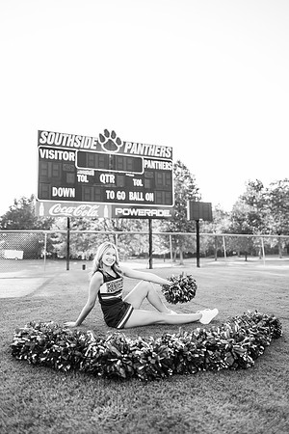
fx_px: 289
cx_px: 144
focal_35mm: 24
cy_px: 217
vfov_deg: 73.7
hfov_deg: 53.1
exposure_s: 1/500
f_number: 2
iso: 125
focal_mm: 24
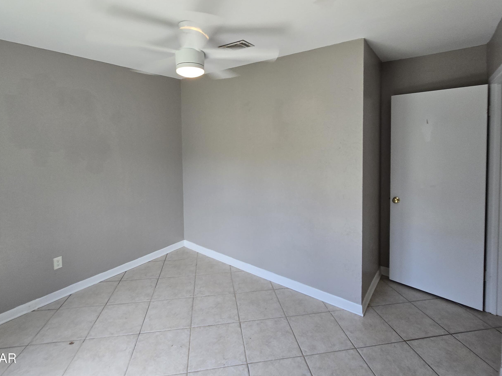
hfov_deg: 94.5
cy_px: 148
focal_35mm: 16
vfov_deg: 77.1
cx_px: 247
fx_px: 232
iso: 100
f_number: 2.2
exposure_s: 1/60
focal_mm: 2.2
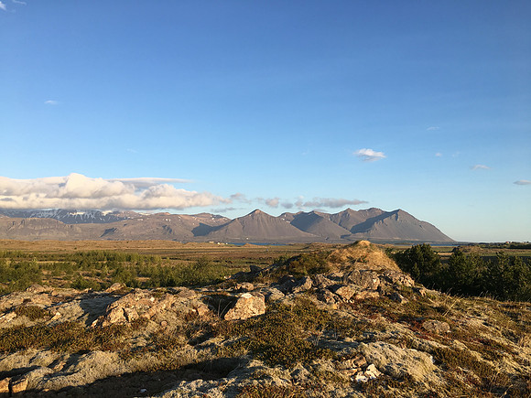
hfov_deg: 61.7
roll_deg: +0.4
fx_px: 445
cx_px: 266
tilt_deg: +5.0
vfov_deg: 48.2
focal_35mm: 29
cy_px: 199
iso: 25
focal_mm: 4.15
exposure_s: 1/651
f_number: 2.2
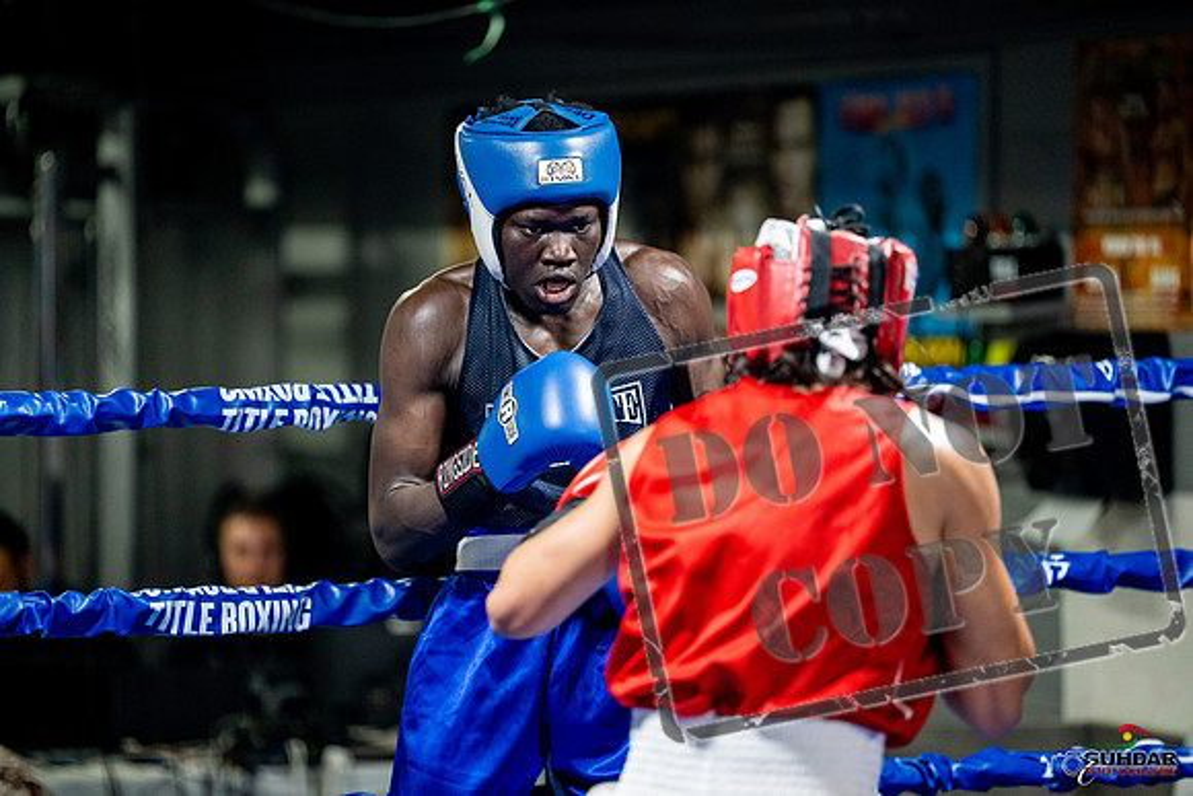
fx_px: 4972
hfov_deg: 13.7
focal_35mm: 150
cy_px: 398
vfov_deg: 9.2
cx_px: 596
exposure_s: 1/800
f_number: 2
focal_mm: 150
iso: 4000
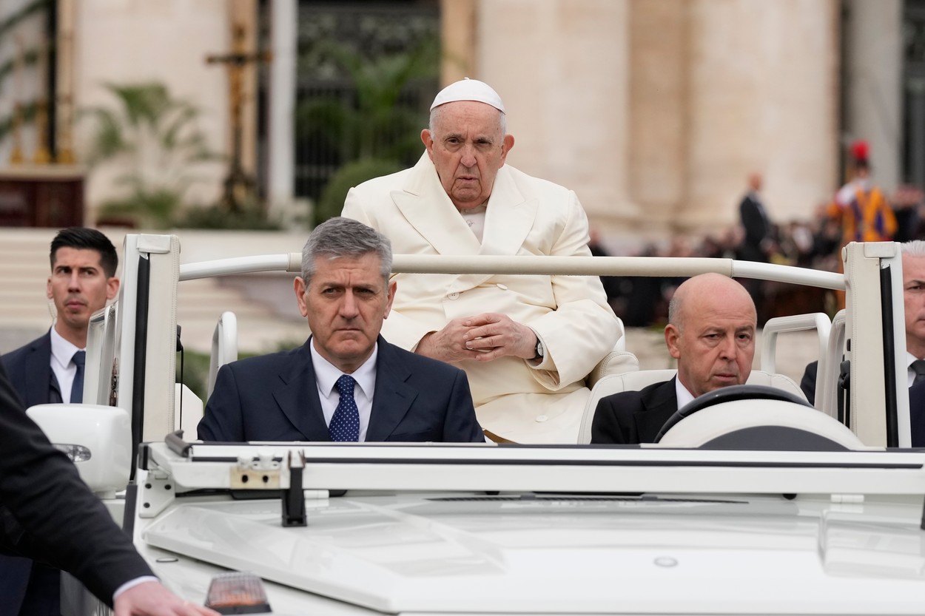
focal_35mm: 135
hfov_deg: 15.2
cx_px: 462
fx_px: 3468
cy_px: 308
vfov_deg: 10.2
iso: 800
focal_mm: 135
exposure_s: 1/5000
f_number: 4
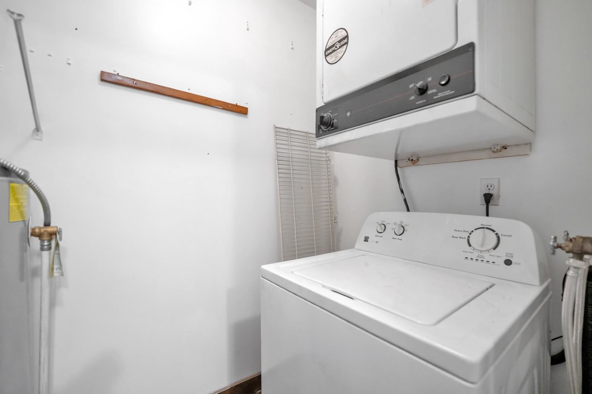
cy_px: 197
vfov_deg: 76.2
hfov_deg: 99.3
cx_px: 296
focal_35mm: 15
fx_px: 252
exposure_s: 1/160
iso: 2000
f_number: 2.8
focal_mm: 15.3
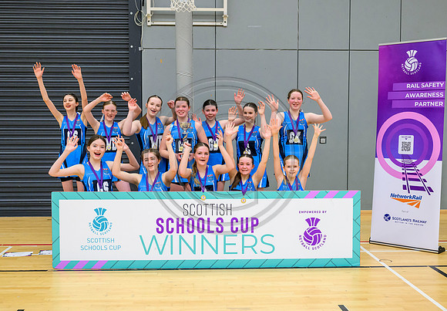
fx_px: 583
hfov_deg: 42.0
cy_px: 156
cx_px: 227
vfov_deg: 29.8
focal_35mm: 46
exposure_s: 1/500
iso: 5000
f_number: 3.5
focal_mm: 40
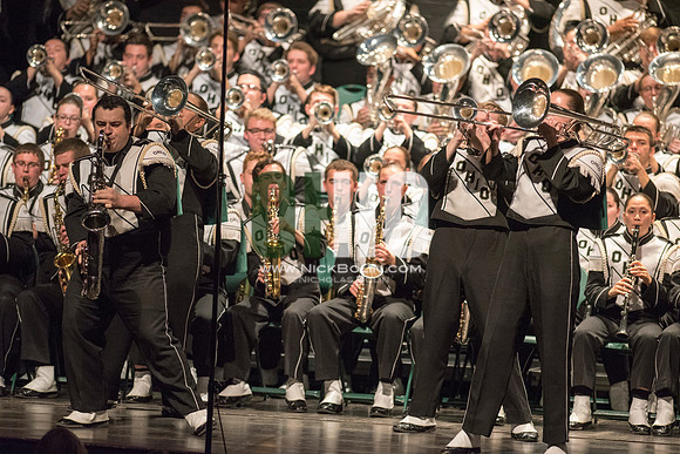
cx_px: 340
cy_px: 227
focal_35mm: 300
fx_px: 5668
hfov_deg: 6.9
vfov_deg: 4.6
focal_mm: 300
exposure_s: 1/500
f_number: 2.8
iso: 4000
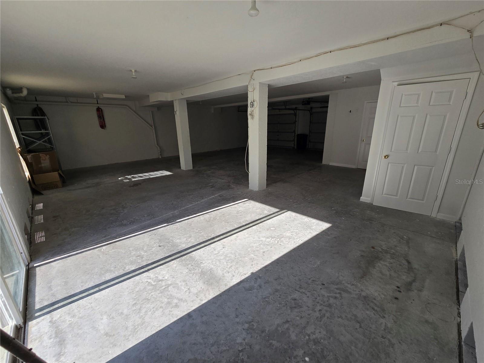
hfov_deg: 106.2
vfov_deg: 89.9
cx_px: 242
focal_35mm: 13
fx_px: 182
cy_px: 182
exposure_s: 1/334
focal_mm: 2.2
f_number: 2.2
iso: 50
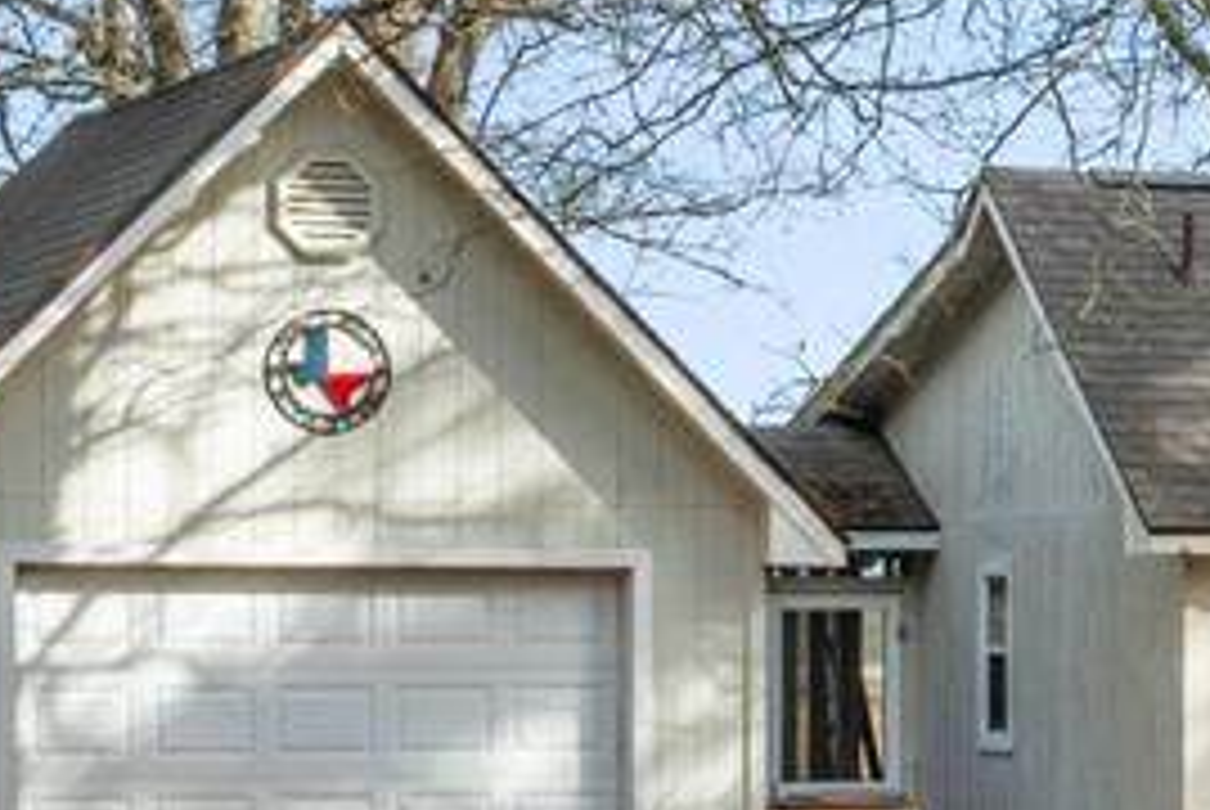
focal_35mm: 152
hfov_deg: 12.6
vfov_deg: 9.0
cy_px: 22
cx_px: 1948
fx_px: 5114
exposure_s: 1/125
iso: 400
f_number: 16
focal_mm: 40
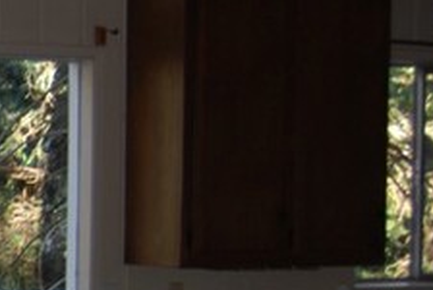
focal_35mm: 130
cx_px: -466
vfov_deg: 10.5
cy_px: 272
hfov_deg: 13.3
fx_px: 1569
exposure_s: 1/60
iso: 200
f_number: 3.5
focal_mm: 19
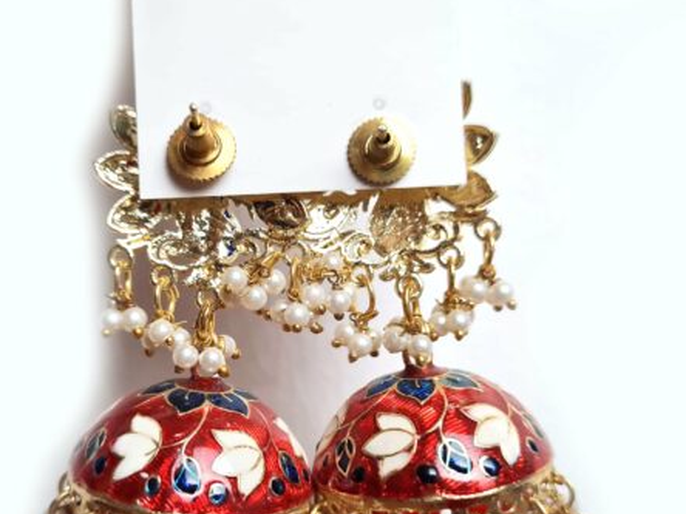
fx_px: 813
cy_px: 320
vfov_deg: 35.0
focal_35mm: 41
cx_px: 295
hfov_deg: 45.7
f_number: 1.8
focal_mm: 5.4
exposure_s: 1/120
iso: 125
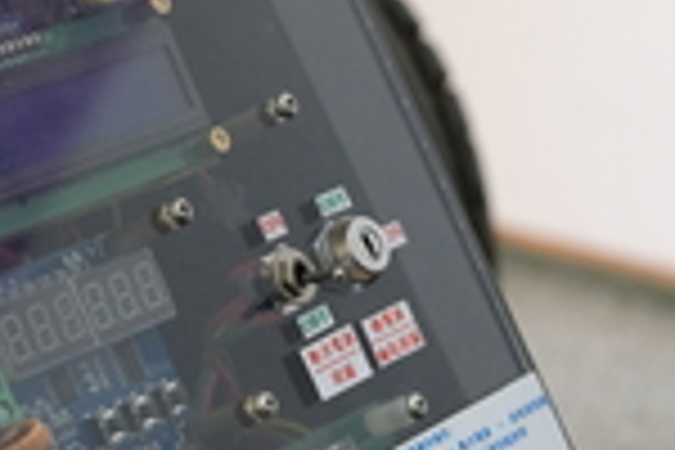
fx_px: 2700
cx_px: 248
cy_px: 250
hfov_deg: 14.2
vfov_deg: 9.5
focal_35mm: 144
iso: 2500
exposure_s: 1/180
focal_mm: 35.8
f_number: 4
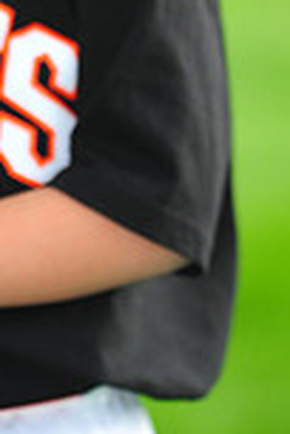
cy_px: -165
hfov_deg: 3.4
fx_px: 4809
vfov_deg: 5.1
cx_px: -182
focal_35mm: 398
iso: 400
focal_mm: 105
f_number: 4
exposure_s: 1/1000
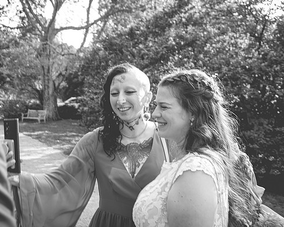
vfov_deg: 31.5
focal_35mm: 48
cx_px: 118
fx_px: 404
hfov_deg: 38.7
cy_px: 113
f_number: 7.1
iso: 500
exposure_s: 1/125
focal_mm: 42
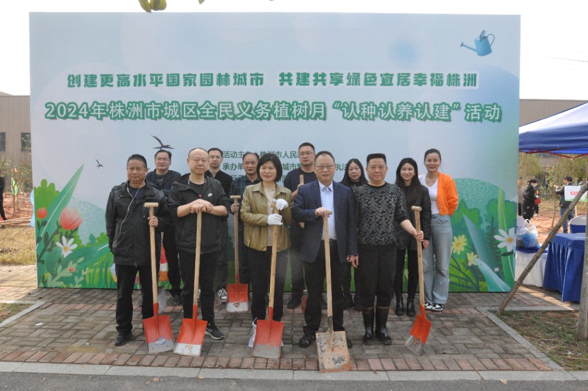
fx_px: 587
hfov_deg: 53.2
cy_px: 196
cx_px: 294
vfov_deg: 36.8
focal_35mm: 36
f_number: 14
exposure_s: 1/800
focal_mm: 24
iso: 2500
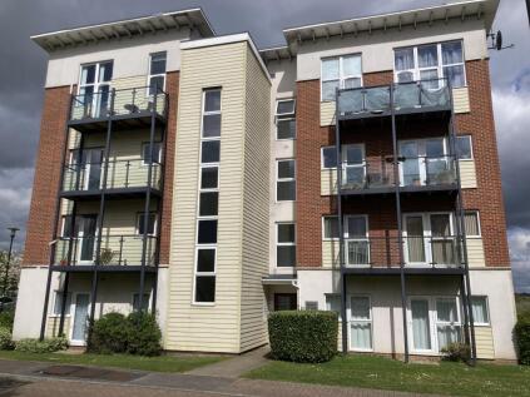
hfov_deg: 63.5
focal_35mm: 28
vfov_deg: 49.7
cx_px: 265
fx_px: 429
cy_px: 198
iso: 20
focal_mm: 3.99
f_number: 1.8
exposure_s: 1/4808
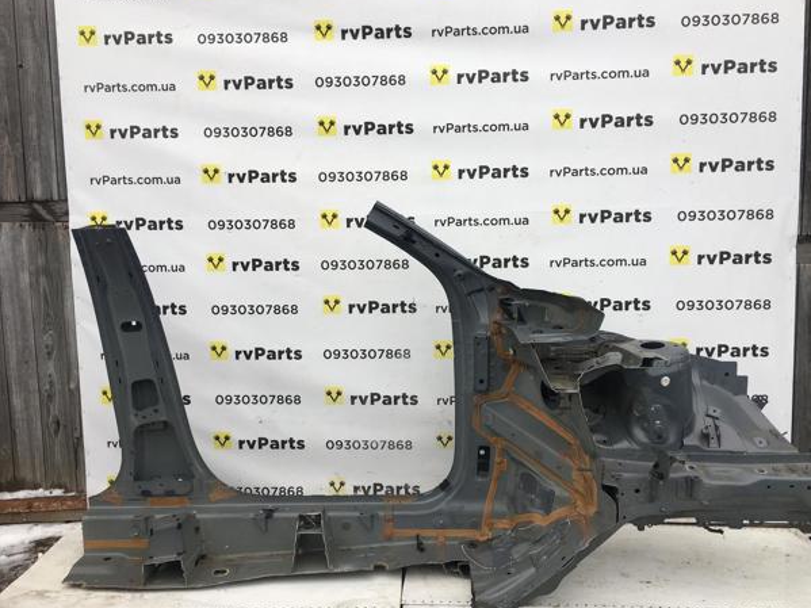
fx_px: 726
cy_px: 307
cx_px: 432
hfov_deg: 58.3
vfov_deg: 45.4
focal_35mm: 31
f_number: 2.2
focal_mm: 4.15
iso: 25
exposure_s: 1/100
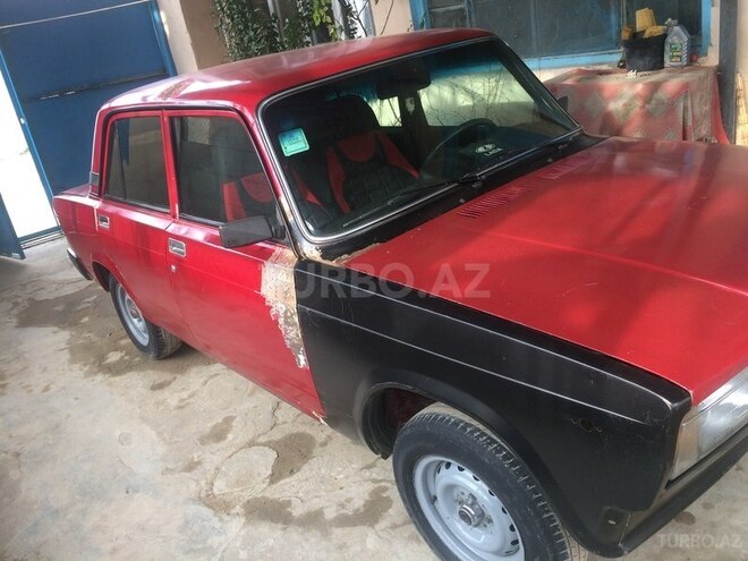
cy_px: 280
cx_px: 374
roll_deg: +6.1
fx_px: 627
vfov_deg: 48.2
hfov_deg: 61.7
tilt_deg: -23.9
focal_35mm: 29
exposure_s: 1/100
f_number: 2.2
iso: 64
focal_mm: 4.15
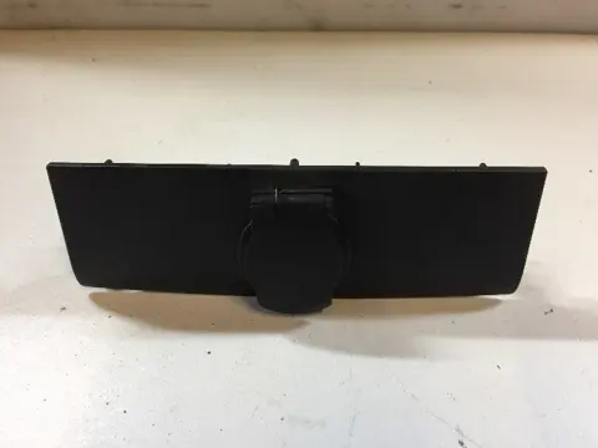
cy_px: 224
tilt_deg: -45.4
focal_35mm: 29
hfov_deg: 61.7
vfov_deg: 48.2
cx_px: 299
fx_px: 501
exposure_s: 1/33
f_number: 2.2
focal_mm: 4.15
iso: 125
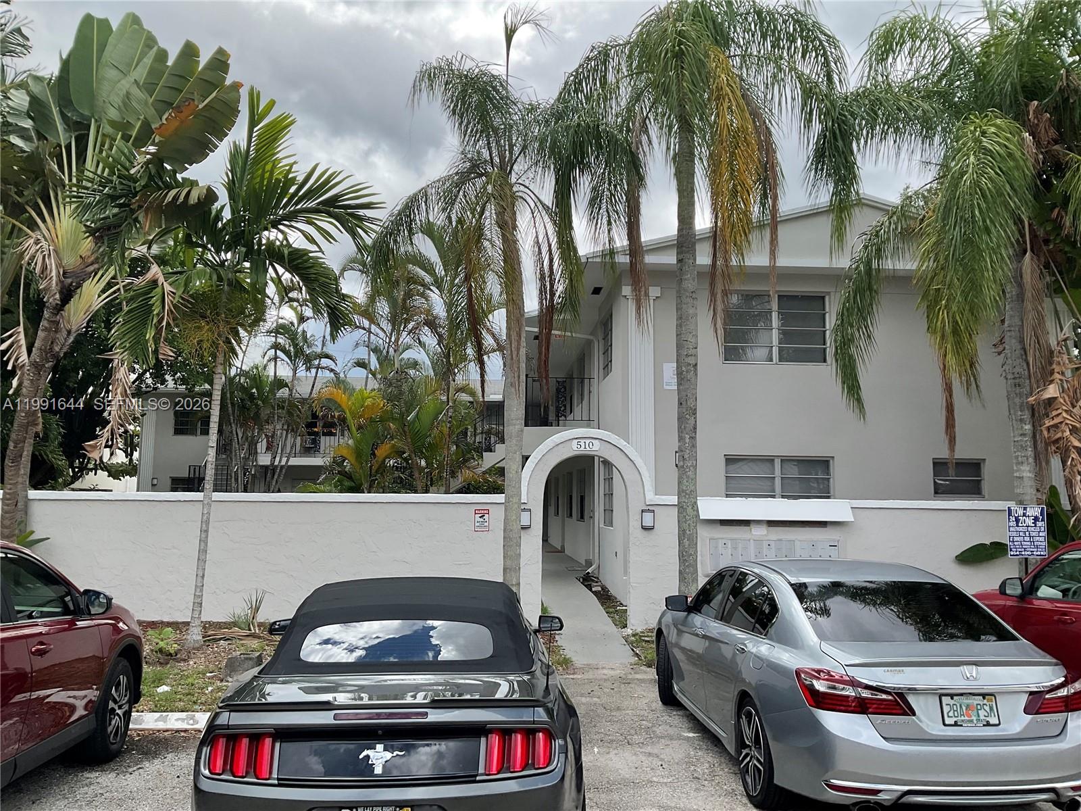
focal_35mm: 29
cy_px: 406
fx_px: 906
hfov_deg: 61.7
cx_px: 540
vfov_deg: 48.2
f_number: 1.8
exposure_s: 1/929
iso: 16
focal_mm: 3
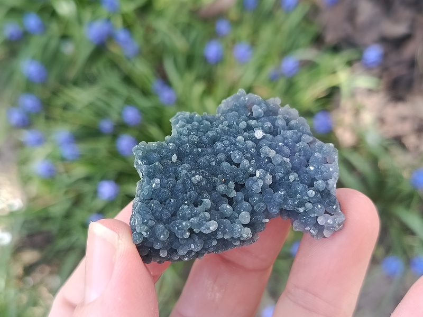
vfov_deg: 36.0
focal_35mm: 40
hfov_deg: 46.8
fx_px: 489
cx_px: 212
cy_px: 158
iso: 151
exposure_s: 1/100
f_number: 1.7
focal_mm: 5.24
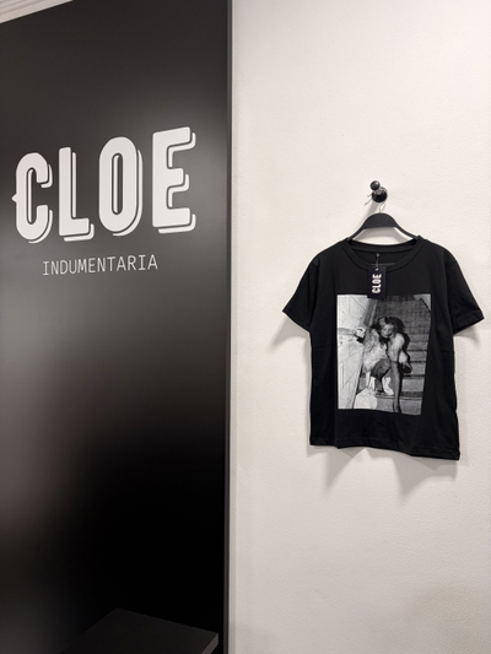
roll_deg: -1.2
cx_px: 246
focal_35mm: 26
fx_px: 492
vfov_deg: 67.3
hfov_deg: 53.1
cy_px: 327
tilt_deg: +0.9
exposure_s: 1/50
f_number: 1.6
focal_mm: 5.96
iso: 80
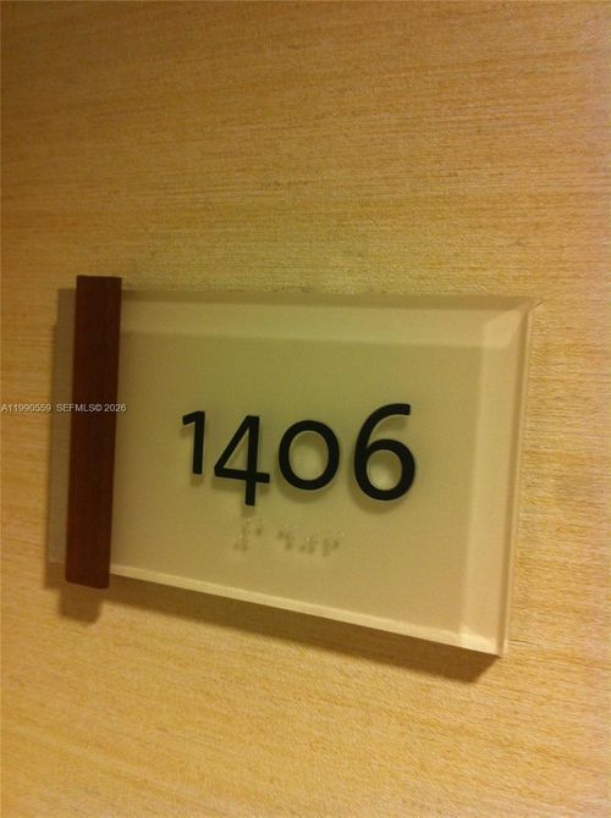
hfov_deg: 40.6
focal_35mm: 35
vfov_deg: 52.7
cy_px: 409
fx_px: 826
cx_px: 306
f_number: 2.8
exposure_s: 1/24
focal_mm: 3.85
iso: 80
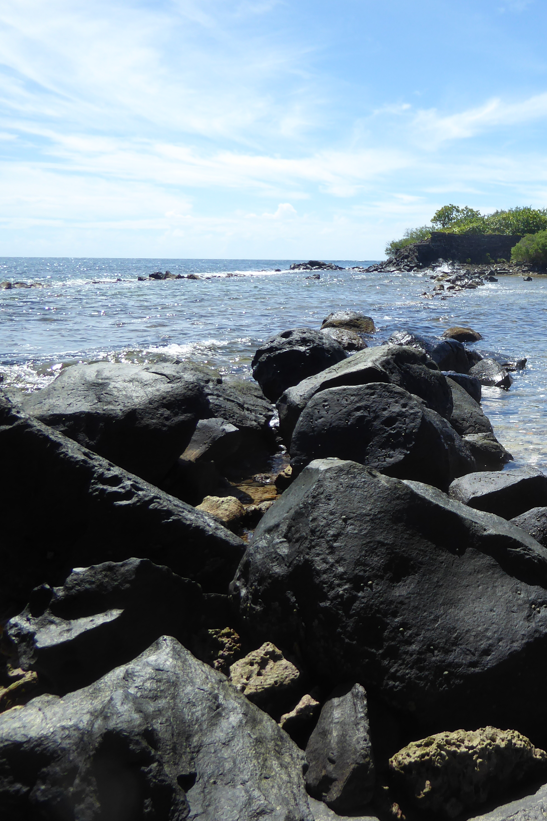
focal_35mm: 35
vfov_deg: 54.4
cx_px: 550
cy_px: 410
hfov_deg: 34.4
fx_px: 798
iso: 80
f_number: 3.3
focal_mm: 4.3
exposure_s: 1/800
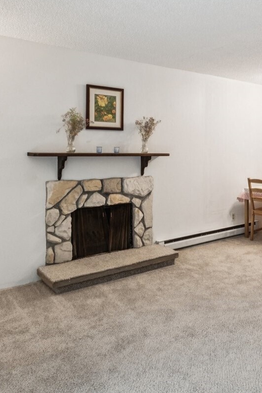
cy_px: 163
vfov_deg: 58.4
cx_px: 205
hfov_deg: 39.7
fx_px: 349
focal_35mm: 32
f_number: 10
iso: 250
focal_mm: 10
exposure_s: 1/3
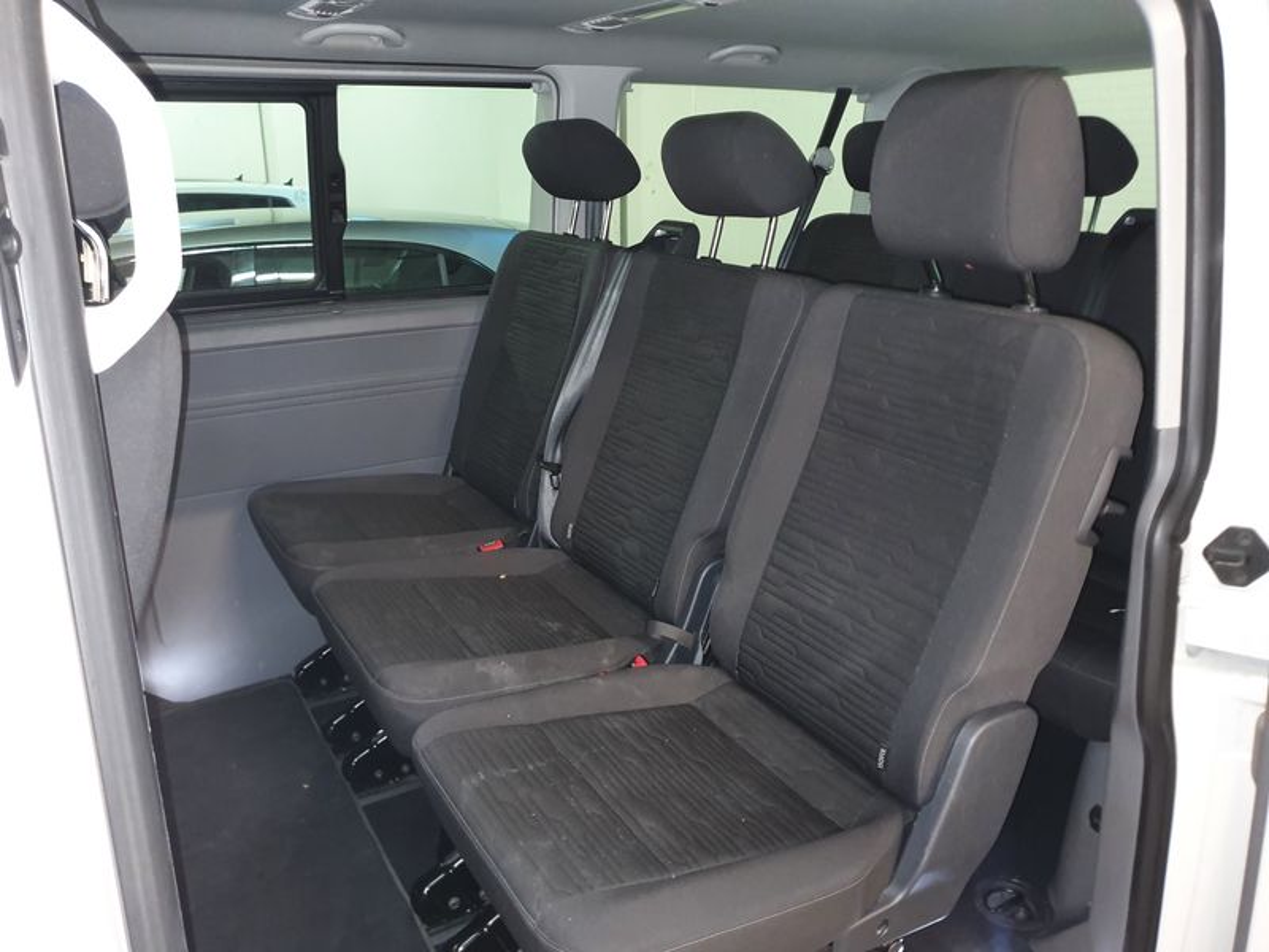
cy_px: 476
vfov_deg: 53.1
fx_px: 953
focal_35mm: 26
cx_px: 634
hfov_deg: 67.3
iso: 250
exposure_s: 1/10
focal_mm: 4.3
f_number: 1.5
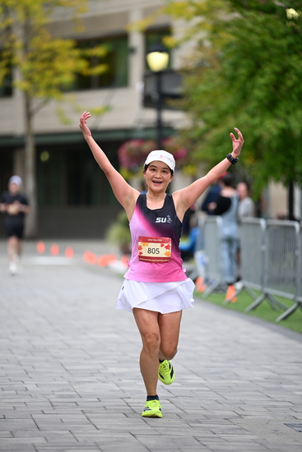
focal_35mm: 200
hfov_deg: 6.9
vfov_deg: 10.3
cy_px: 226
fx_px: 2515
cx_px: 151
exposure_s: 1/2000
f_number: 2.8
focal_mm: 200
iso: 640
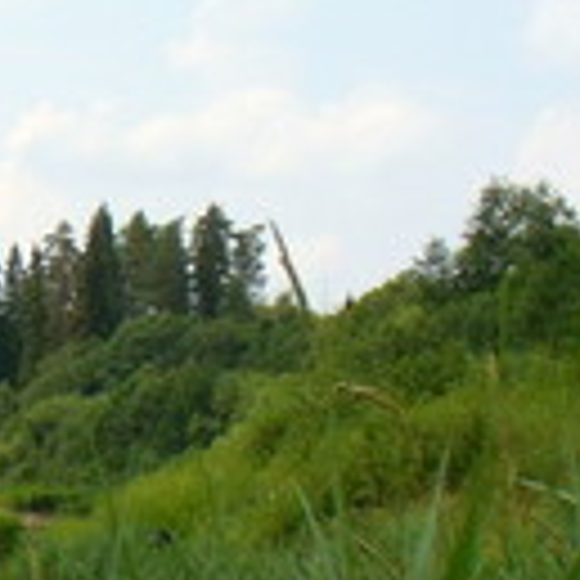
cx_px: -391
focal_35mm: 127
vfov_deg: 13.7
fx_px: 2407
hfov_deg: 12.7
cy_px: 465
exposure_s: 1/250
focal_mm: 6.1
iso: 80
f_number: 5.6
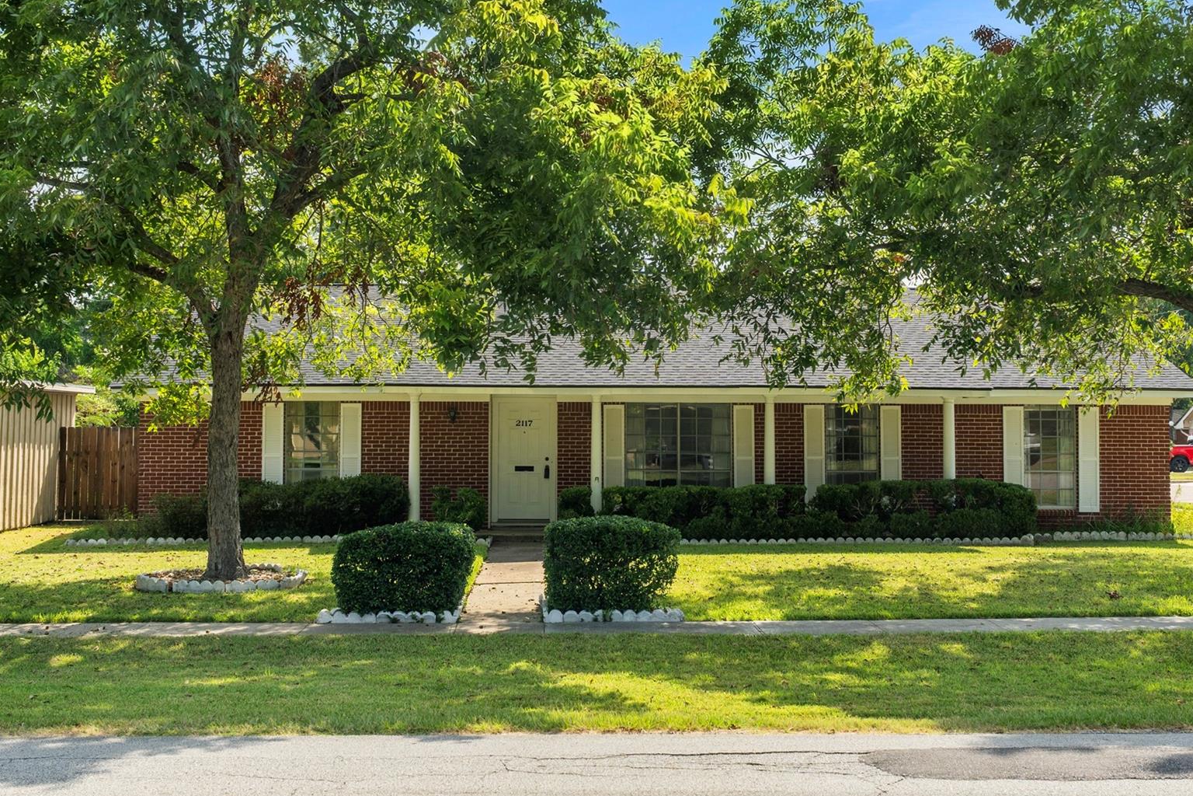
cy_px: 306
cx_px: 621
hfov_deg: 40.2
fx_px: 1630
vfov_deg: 27.3
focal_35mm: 49
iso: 100
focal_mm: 24.6
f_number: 8
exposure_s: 1/60
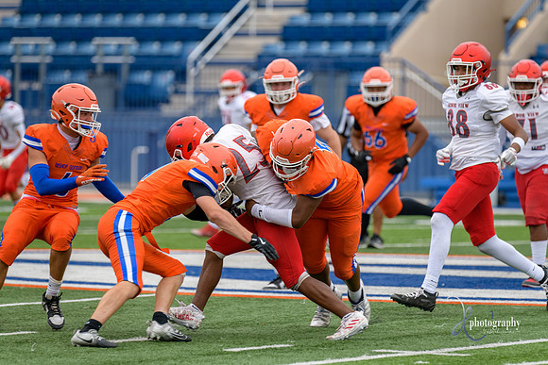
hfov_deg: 8.2
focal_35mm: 250
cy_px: 182
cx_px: 274
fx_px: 3806
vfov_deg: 5.5
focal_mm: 250
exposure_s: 1/800
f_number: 3.5
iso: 250
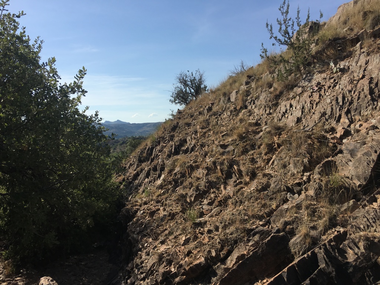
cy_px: 142
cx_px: 190
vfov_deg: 48.2
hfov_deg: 61.7
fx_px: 318
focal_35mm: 29
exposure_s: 1/1789
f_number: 2.2
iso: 25
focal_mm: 4.15
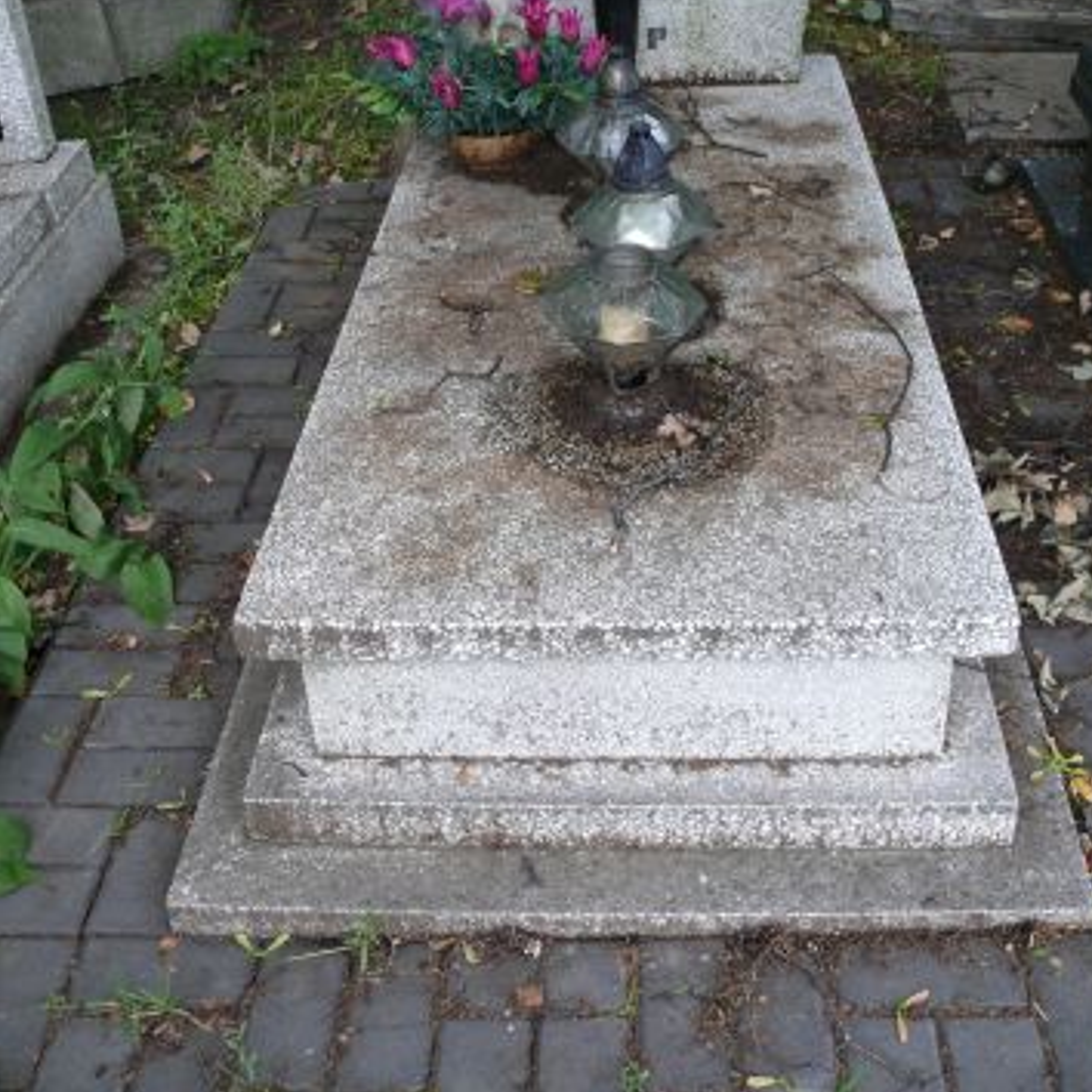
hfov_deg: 40.0
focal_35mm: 42
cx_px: 552
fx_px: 1499
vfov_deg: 39.7
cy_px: 404
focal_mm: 7.4
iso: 100
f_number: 2.8
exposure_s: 1/50
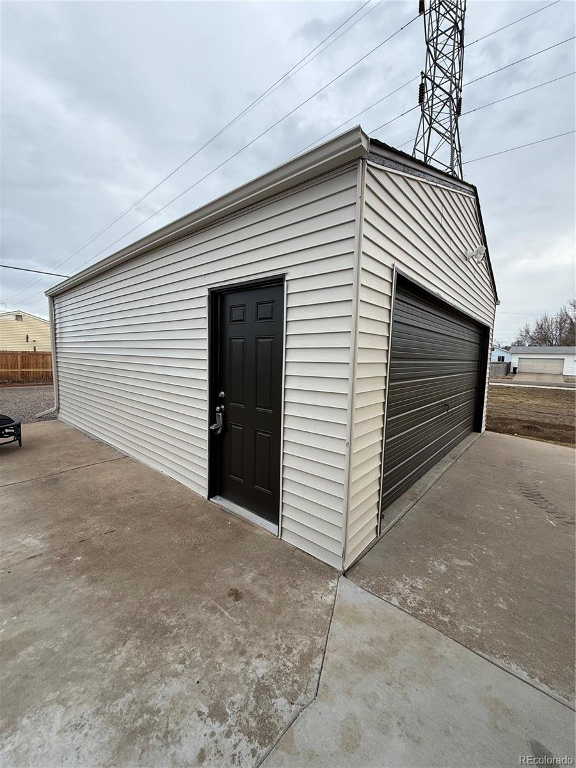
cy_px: 384
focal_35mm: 14
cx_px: 288
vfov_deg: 102.1
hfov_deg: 85.7
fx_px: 311
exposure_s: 1/156
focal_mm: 2.22
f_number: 2.2
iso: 50
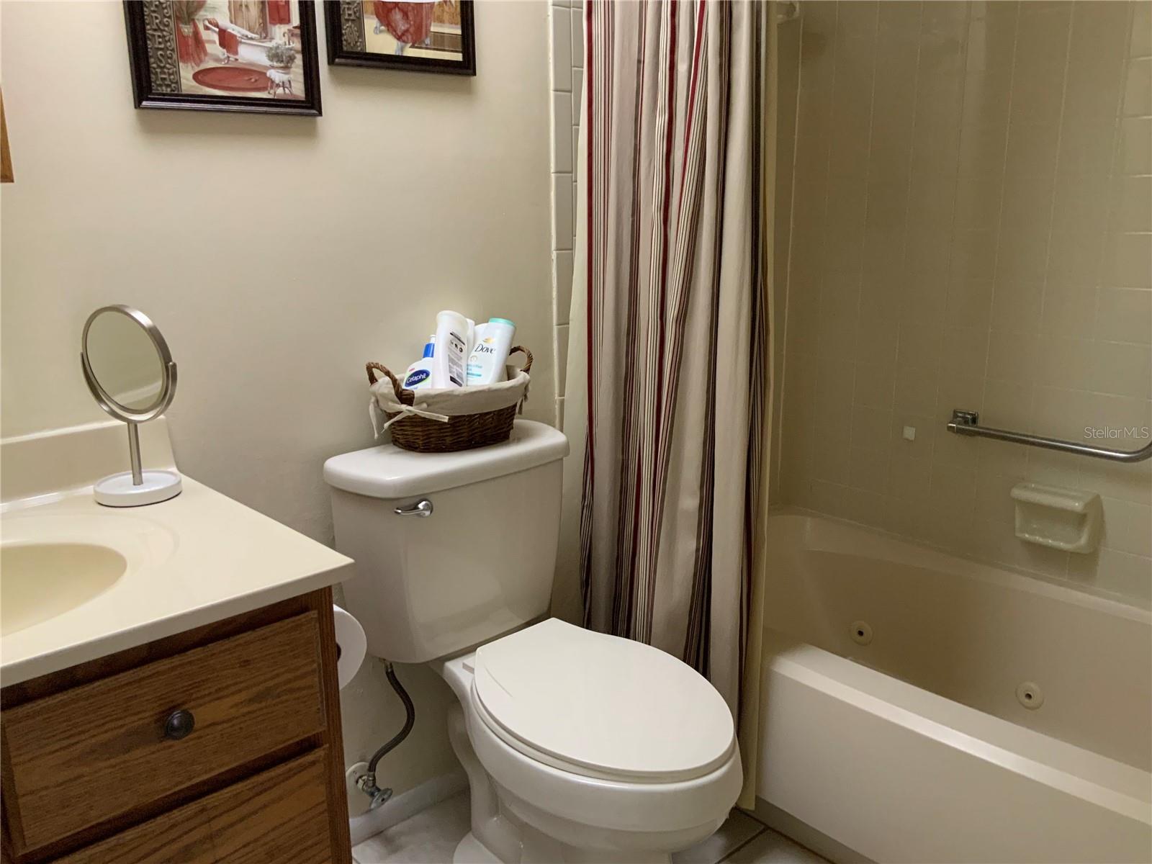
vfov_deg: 48.2
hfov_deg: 61.7
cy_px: 432
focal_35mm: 29
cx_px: 576
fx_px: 965
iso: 250
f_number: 1.8
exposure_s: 1/60
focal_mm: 3
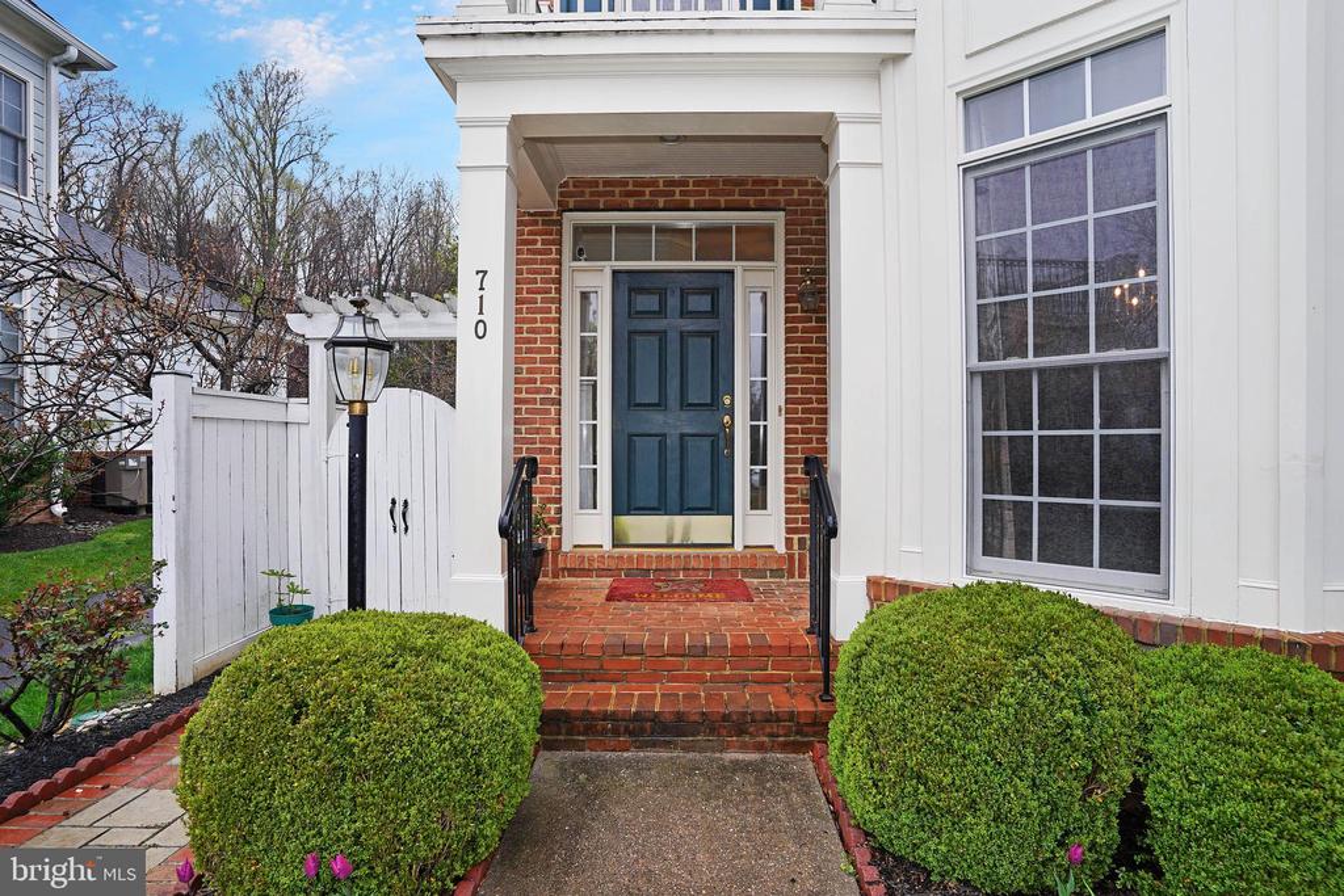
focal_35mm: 18
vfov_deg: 67.4
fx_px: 672
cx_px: 672
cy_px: 448
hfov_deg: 90.0
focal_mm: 18
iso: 100
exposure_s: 1/125
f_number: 5.6
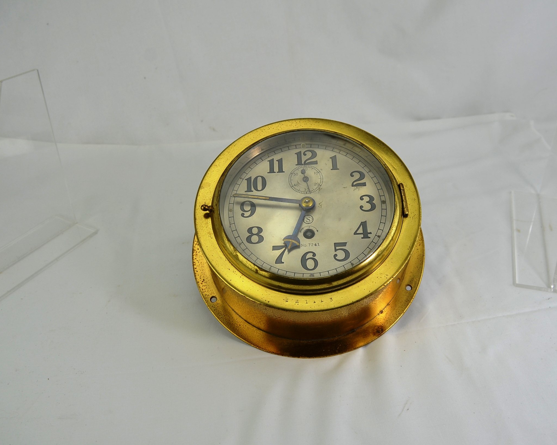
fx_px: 561
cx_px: 301
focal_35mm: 34
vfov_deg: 43.4
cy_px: 222
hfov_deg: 52.8
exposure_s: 1/160
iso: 200
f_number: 6.3
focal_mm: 20
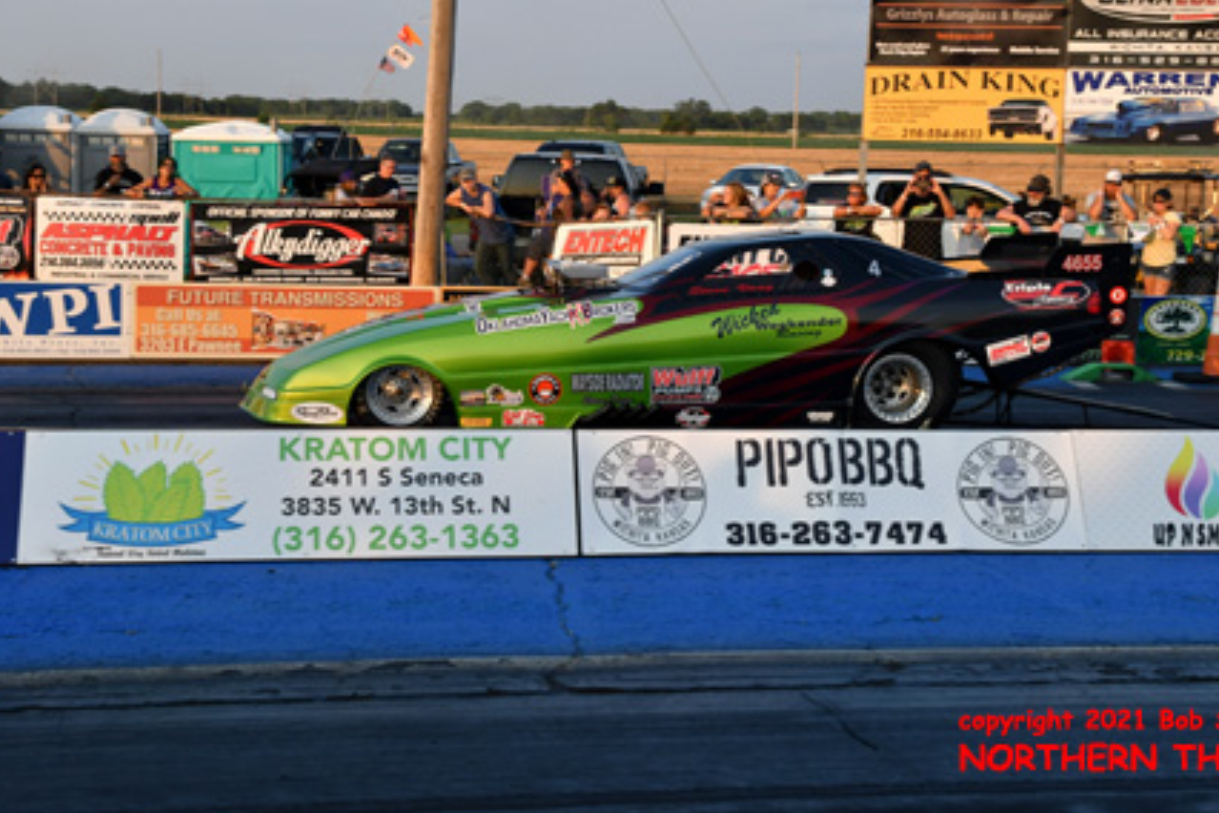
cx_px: 675
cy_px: 339
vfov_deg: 24.8
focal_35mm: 55
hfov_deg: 36.5
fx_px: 1848
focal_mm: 31
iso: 400
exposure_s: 1/800
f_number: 5.6
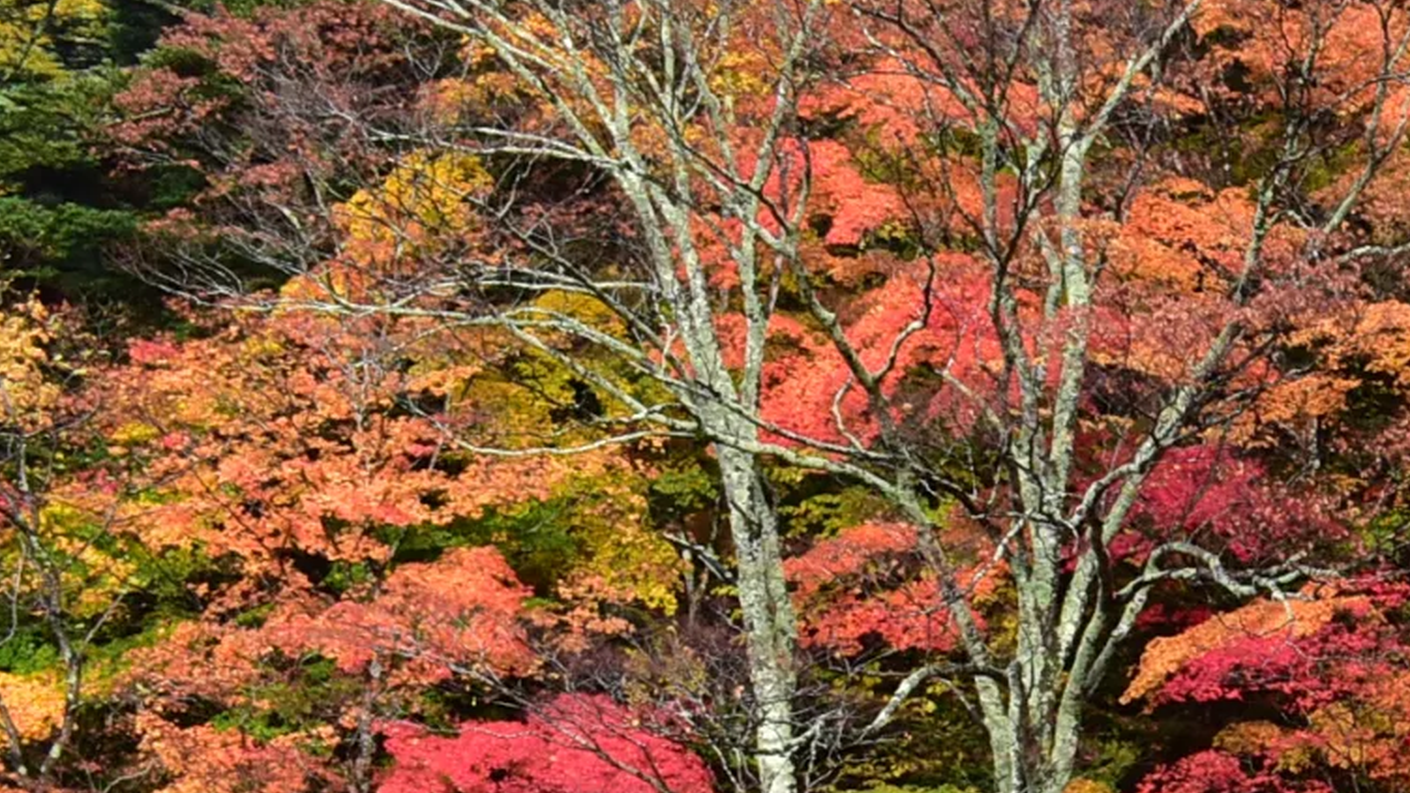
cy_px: 1053
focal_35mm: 134
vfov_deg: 8.9
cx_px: 2396
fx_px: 5002
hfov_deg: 14.4
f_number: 9
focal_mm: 25
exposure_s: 1/100
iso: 400
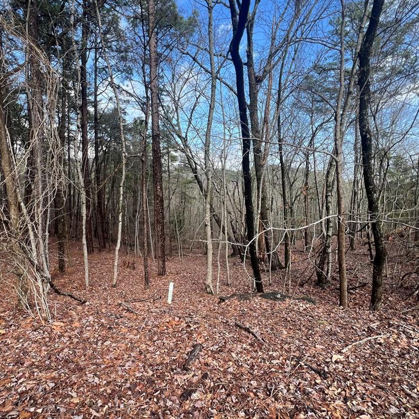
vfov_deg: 87.4
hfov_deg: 87.3
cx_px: 198
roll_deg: +1.4
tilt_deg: -4.3
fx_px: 219
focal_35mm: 16
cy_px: 208
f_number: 1.8
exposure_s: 1/226
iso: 32
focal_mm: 1.57
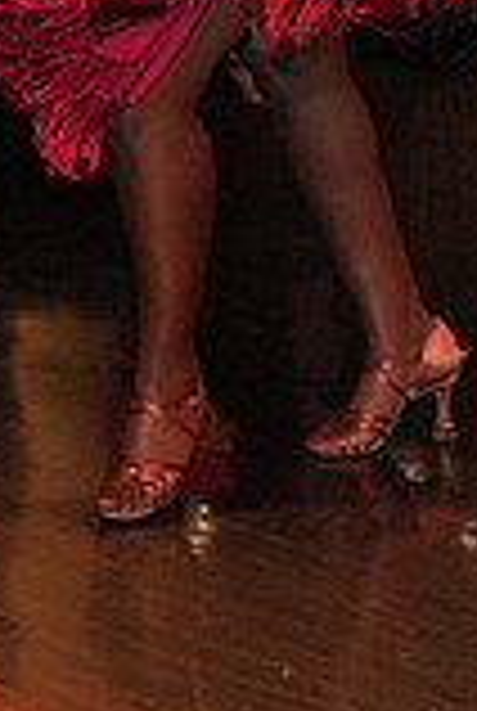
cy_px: -274
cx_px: -61
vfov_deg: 11.3
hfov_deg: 7.8
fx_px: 3483
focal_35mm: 176
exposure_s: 1/200
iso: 4000
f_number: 4
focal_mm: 48
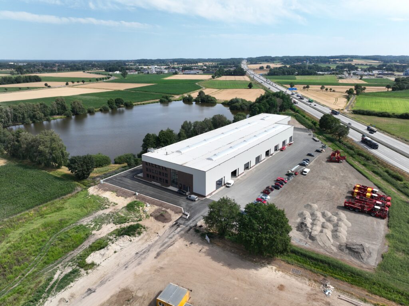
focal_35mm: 24
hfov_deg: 71.6
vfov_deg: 56.8
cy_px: 153
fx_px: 283
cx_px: 204
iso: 100
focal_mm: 12.29
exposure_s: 1/640
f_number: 4.5
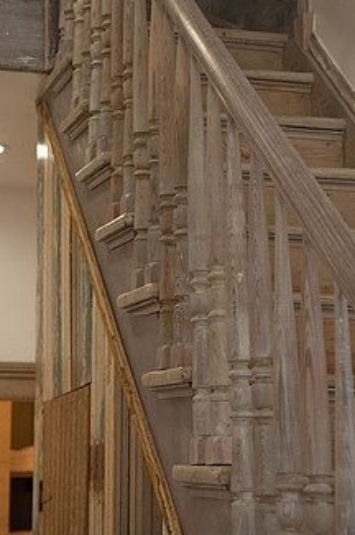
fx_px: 1438
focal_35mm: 97
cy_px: 207
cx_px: 164
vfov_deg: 21.0
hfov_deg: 14.1
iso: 1250
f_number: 5.6
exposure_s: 1/125
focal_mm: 70
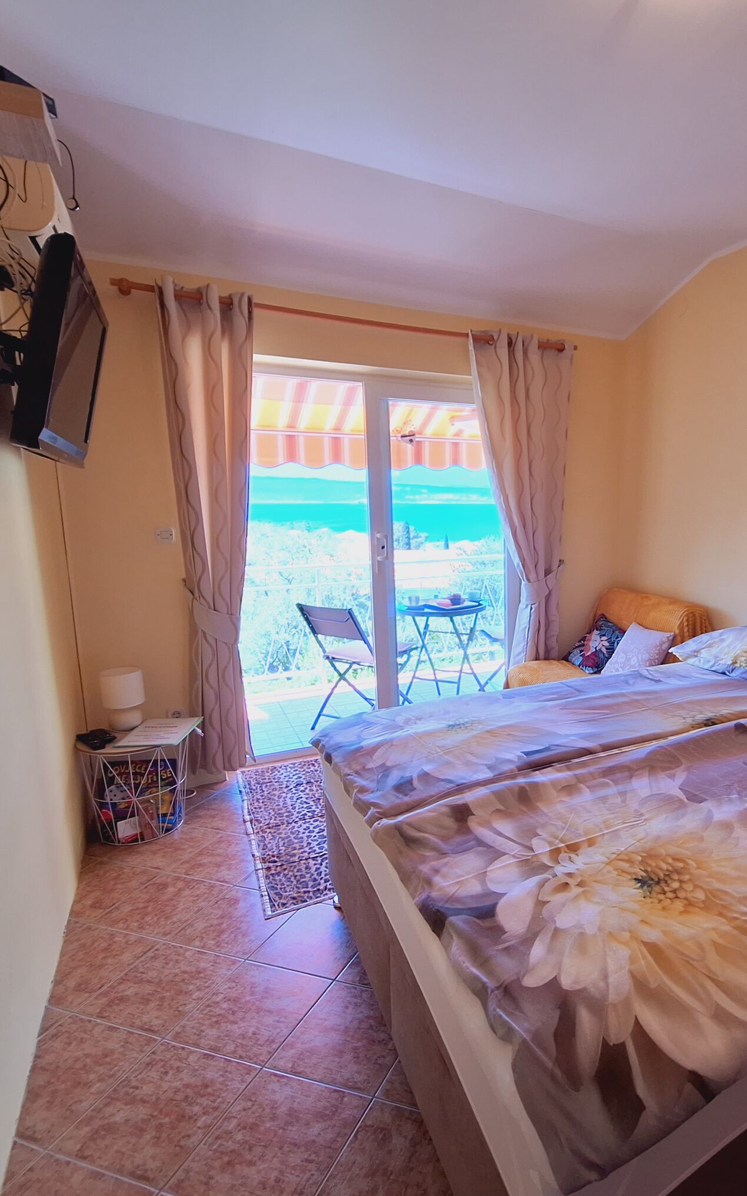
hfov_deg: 59.5
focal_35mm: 19
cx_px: 542
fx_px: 619
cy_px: 605
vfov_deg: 88.0
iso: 64
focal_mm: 1.74
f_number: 2.2
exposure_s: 1/100
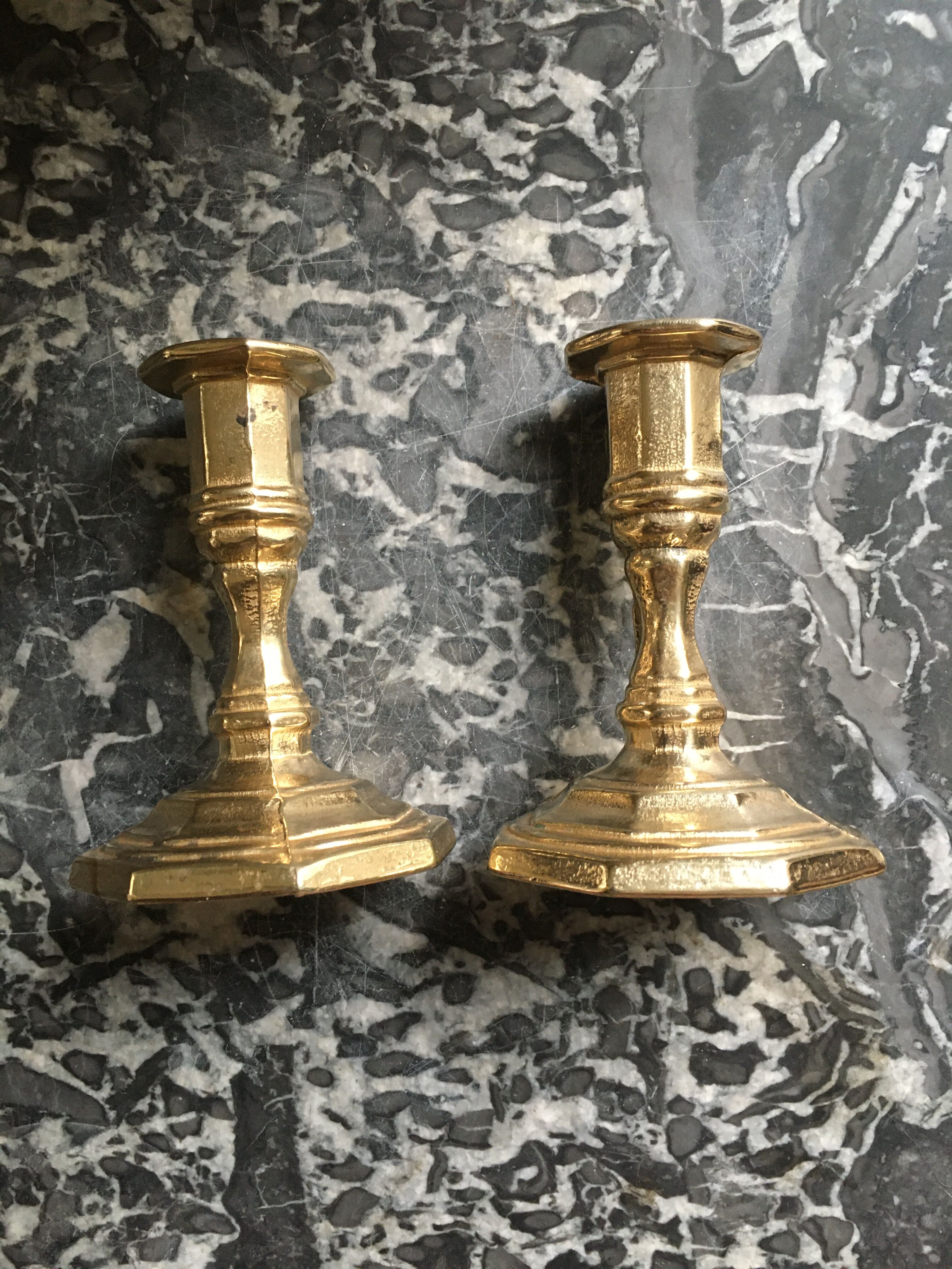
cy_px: 634
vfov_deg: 61.7
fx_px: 1063
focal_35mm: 29
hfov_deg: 48.2
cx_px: 476
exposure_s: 1/33
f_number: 2.2
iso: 200
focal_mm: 4.15
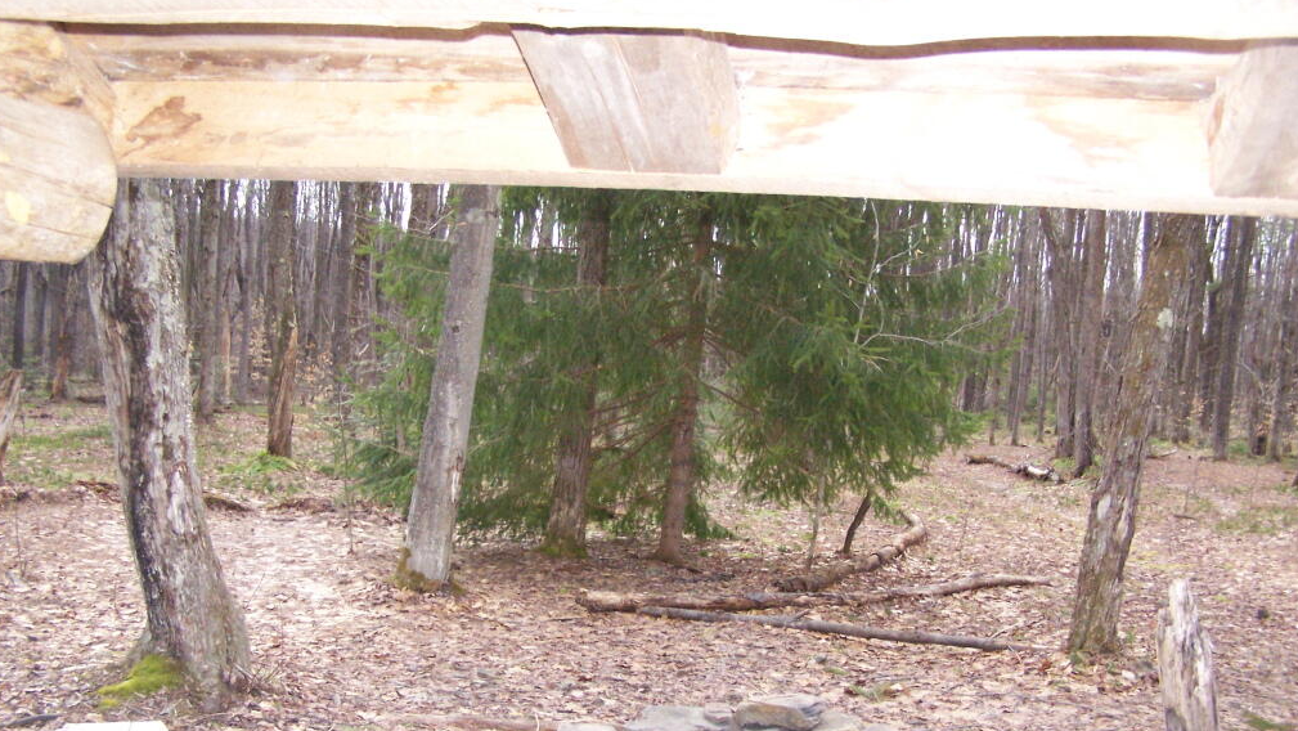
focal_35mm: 42
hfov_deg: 48.3
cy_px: 476
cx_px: 643
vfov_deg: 28.2
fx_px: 1446
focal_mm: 6.3
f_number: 2.8
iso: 400
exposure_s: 1/500
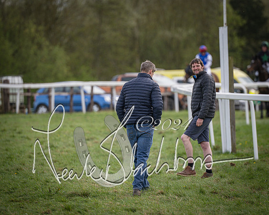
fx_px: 2556
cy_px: 108
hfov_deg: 6.0
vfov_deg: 4.8
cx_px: 162
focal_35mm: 321
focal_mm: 190
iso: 200
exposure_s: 1/2000
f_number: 2.8
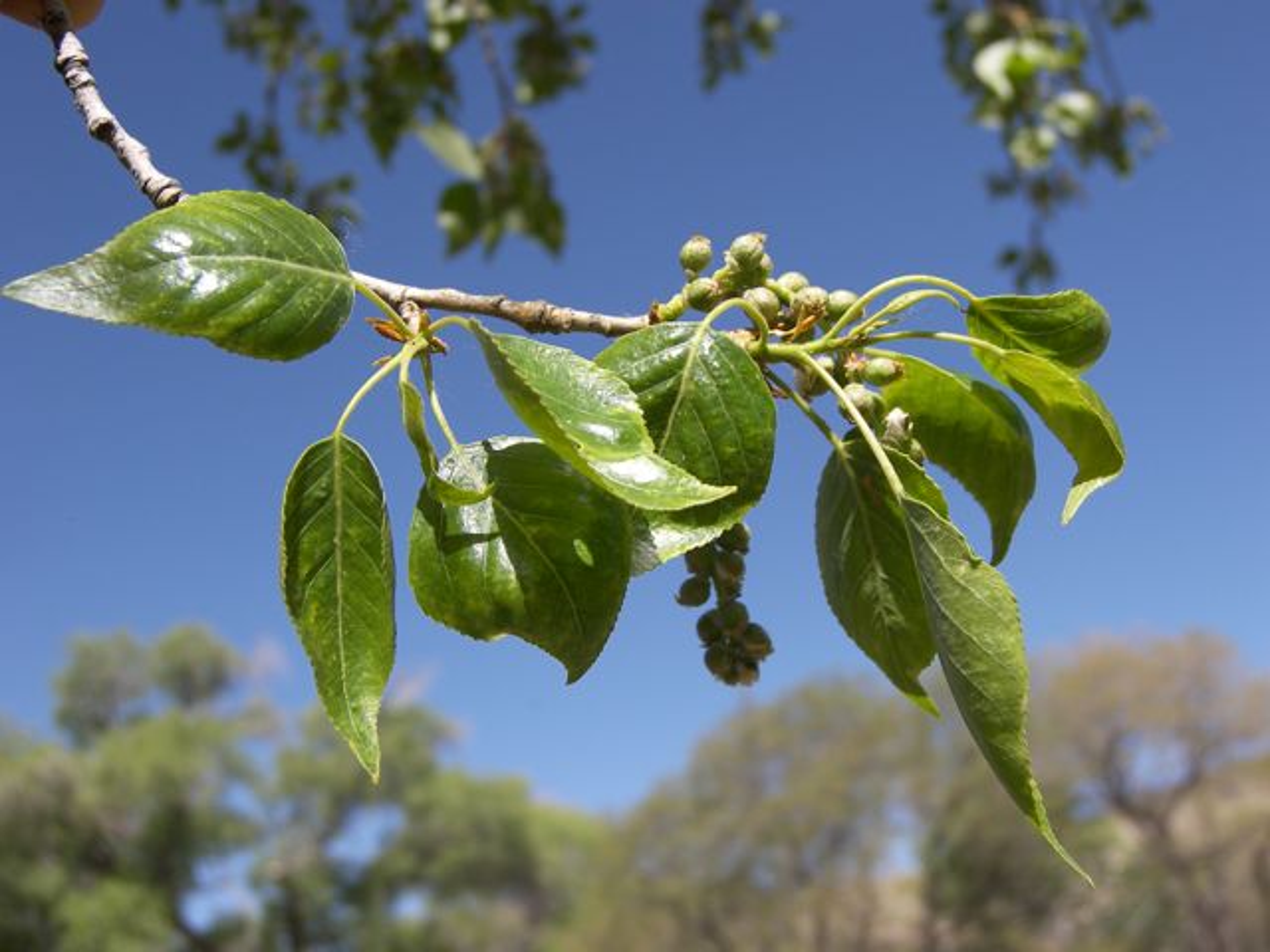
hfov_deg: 42.9
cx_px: 635
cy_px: 476
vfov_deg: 32.9
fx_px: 1614
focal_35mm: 44
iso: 50
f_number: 3.6
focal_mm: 9.2
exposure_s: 1/640
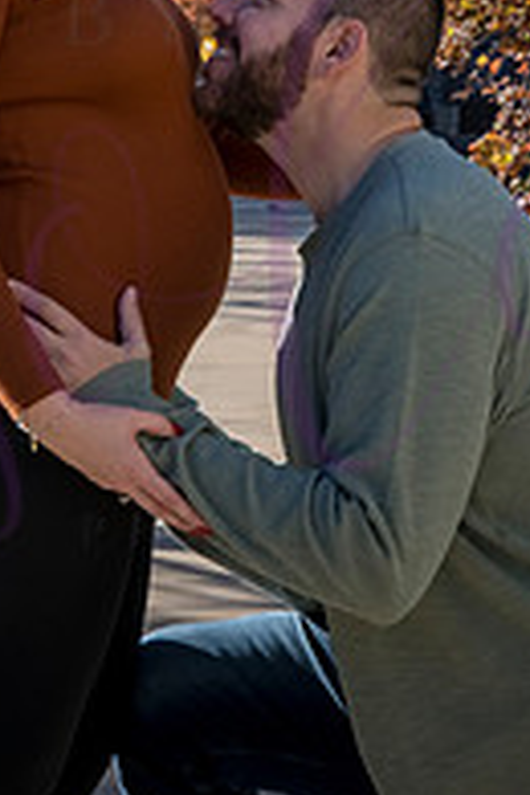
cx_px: 188
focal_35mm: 185
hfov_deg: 7.4
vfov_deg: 11.0
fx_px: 4085
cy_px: 8
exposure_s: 1/160
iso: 640
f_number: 20
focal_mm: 80
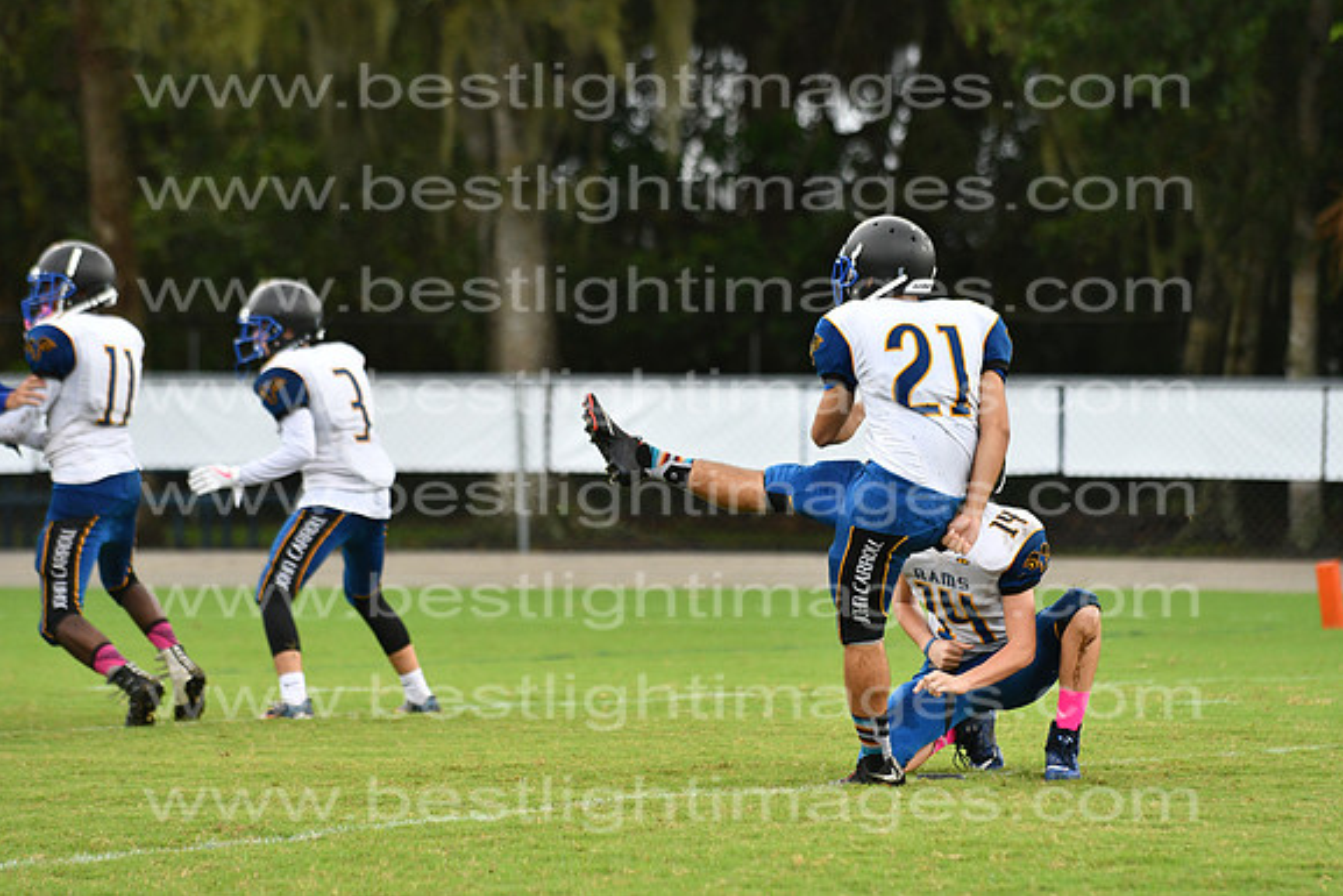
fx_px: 7873
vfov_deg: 6.5
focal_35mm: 211
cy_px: 448
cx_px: 673
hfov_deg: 9.8
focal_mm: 140
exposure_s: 1/2000
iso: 800
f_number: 3.5
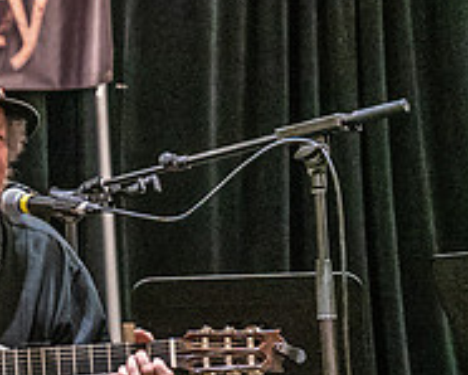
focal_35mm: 209
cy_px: 226
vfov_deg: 7.4
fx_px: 2896
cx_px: -206
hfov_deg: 9.0
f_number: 5.6
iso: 8000
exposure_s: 1/160
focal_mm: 70
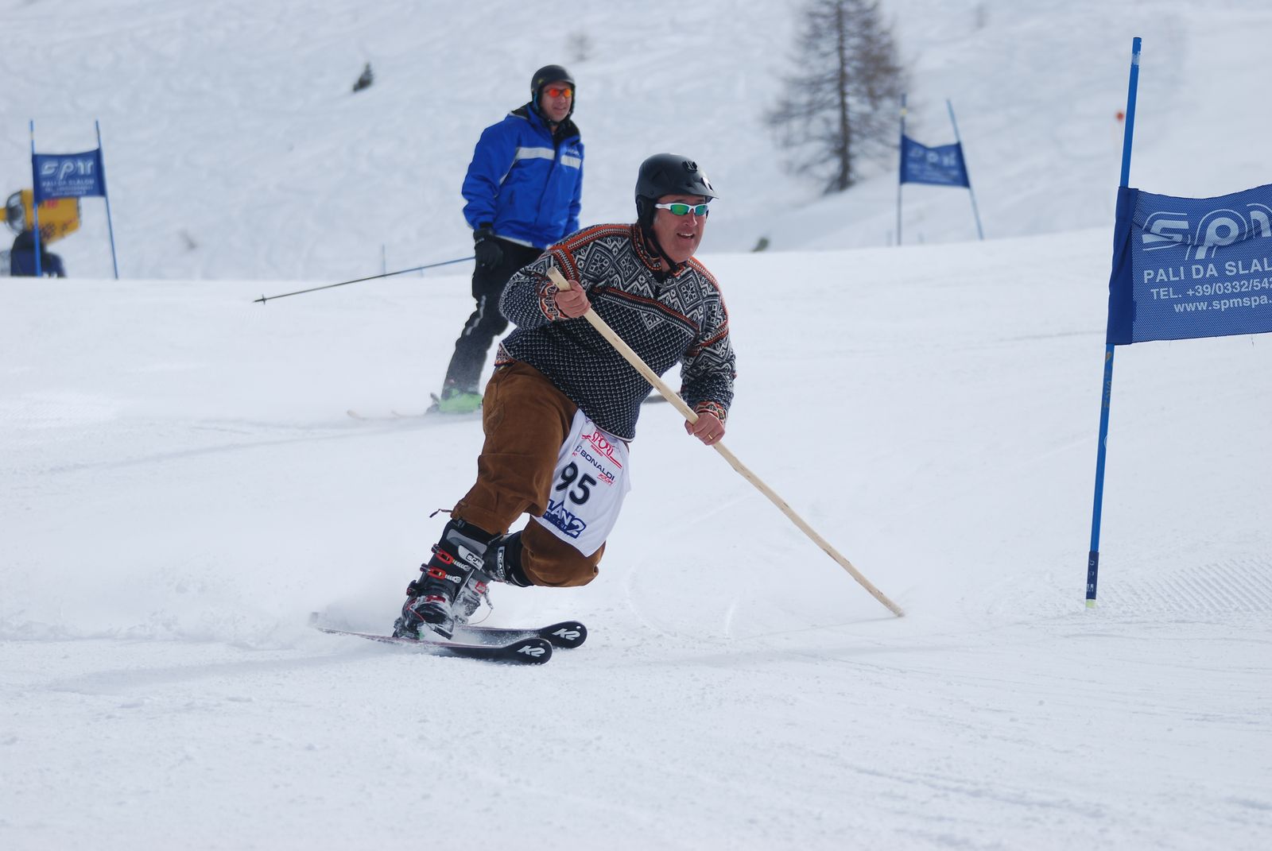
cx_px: 636
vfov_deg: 7.5
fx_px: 6474
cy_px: 426
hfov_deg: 11.2
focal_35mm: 183
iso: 100
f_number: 4.8
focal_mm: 122
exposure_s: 1/1250
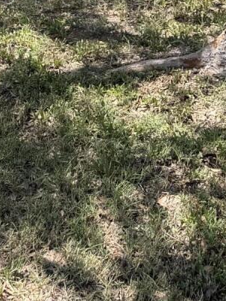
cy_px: -373
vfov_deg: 13.3
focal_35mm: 119
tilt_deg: -3.0
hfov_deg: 12.4
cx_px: 184
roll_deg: -0.8
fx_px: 1034
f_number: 1.78
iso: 80
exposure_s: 1/1437
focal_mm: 6.76
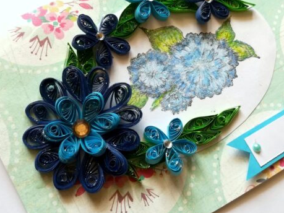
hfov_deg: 54.0
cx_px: 143
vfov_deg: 41.8
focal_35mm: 34
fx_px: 279
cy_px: 102
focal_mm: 3.83
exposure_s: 1/30
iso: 80
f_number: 2.2
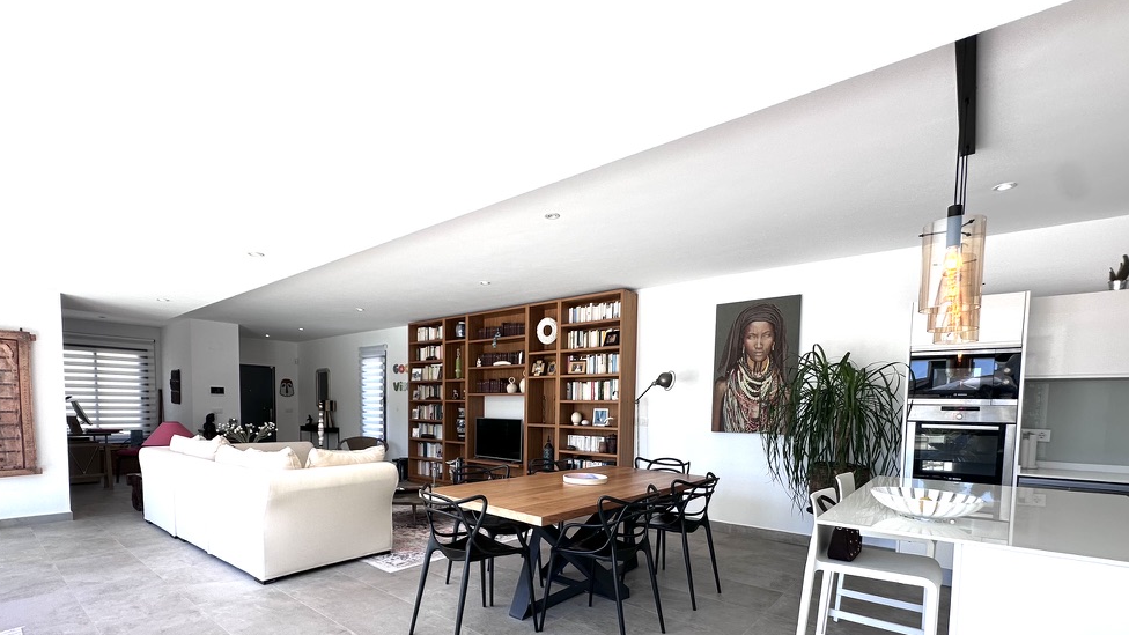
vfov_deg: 64.7
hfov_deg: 99.4
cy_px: 440
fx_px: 479
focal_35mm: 16
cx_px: 556
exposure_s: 1/145
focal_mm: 2.22
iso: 40
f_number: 2.2
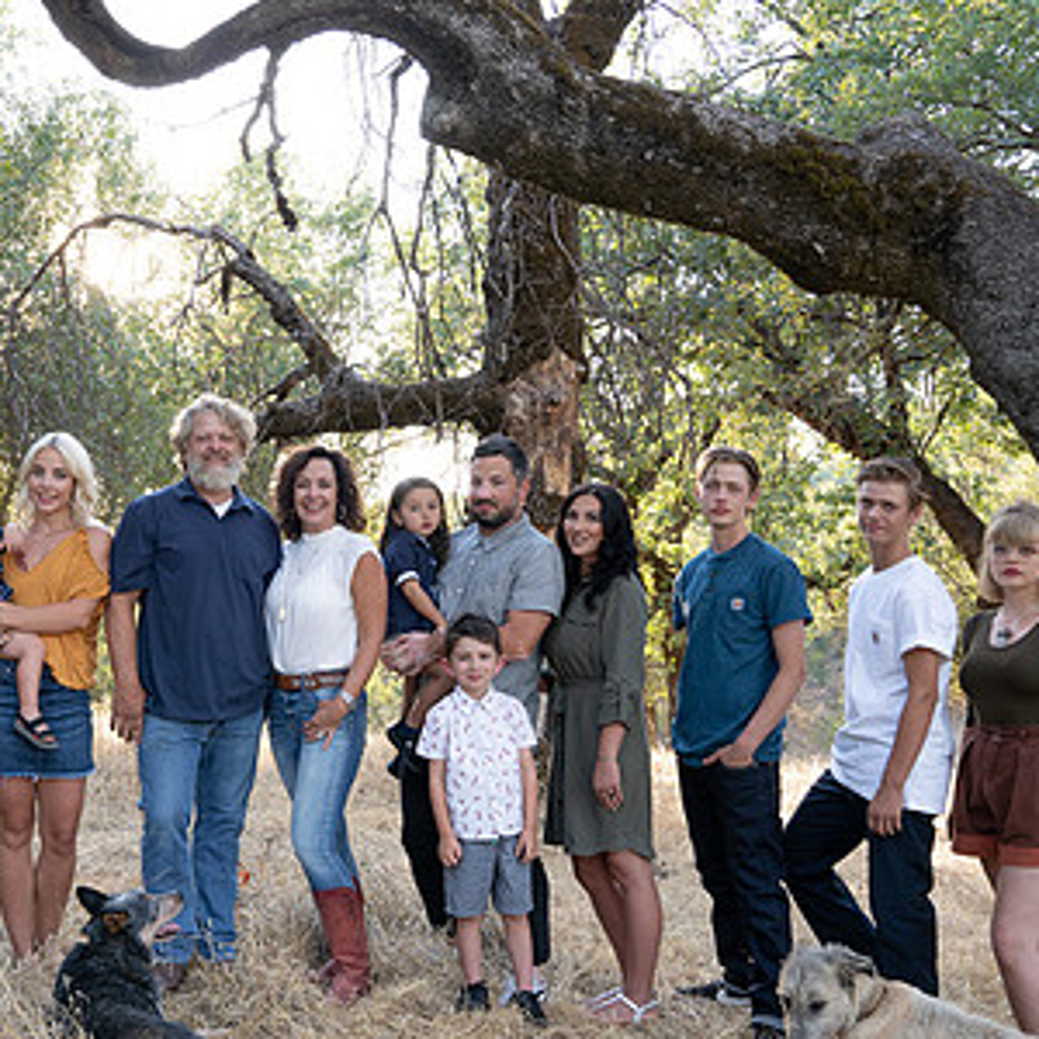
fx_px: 1562
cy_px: 584
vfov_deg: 36.7
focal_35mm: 46
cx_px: 270
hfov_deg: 36.0
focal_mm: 28
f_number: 5.6
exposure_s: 1/125
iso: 320
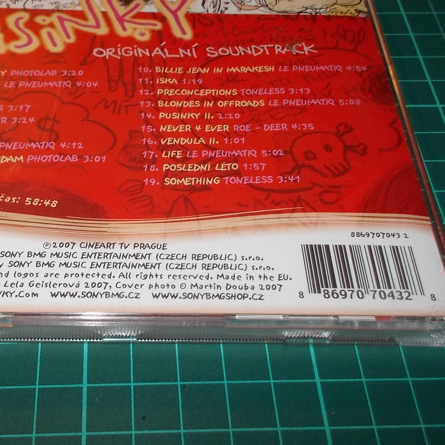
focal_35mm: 45
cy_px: 189
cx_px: 147
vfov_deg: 37.5
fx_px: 654
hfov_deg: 37.1
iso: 200
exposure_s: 1/30
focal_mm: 4.1
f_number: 3.3
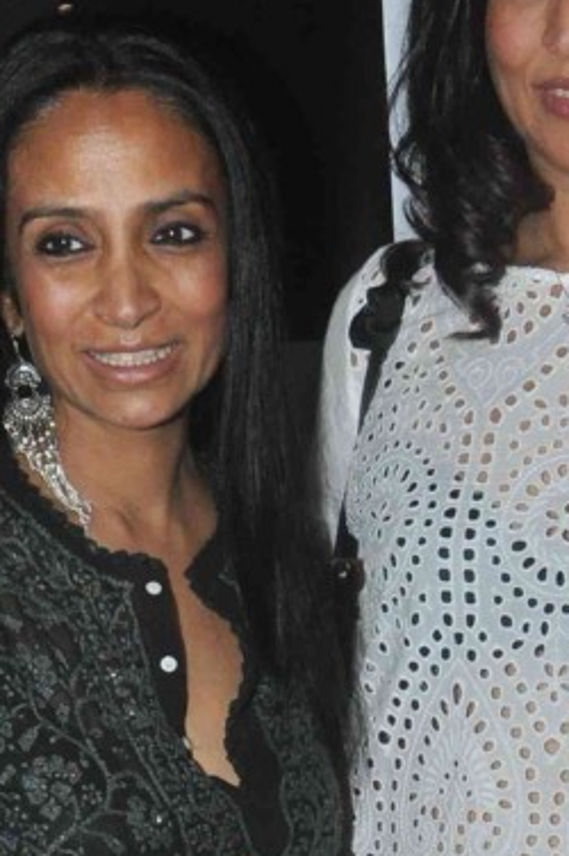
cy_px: 1084
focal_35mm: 126
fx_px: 2993
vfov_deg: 15.6
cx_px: 626
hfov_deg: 10.7
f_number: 9
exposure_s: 1/250
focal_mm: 21
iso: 1000
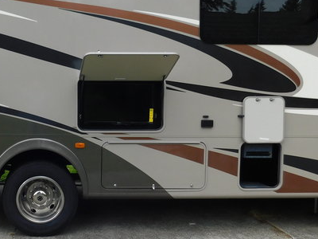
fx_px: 423
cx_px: 27
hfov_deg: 38.2
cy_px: 108
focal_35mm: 46
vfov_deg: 31.5
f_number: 3
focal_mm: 4
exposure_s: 1/320
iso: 125
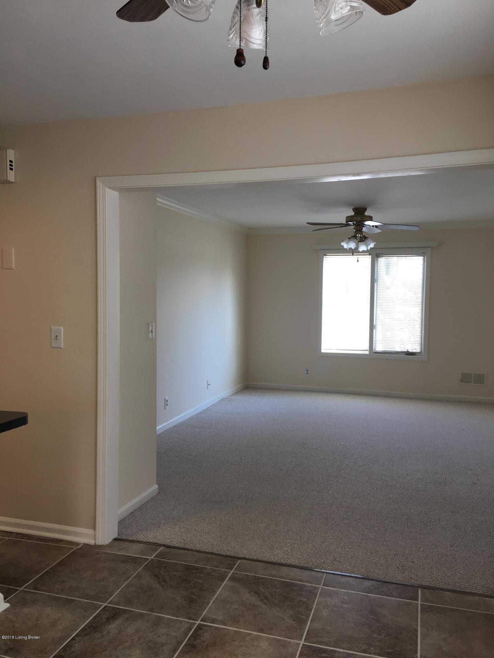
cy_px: 329
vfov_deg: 61.7
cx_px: 247
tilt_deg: -3.1
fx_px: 552
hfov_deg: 48.2
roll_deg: -0.6
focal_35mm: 29
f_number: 2.2
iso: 25
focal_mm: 4.15
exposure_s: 1/40
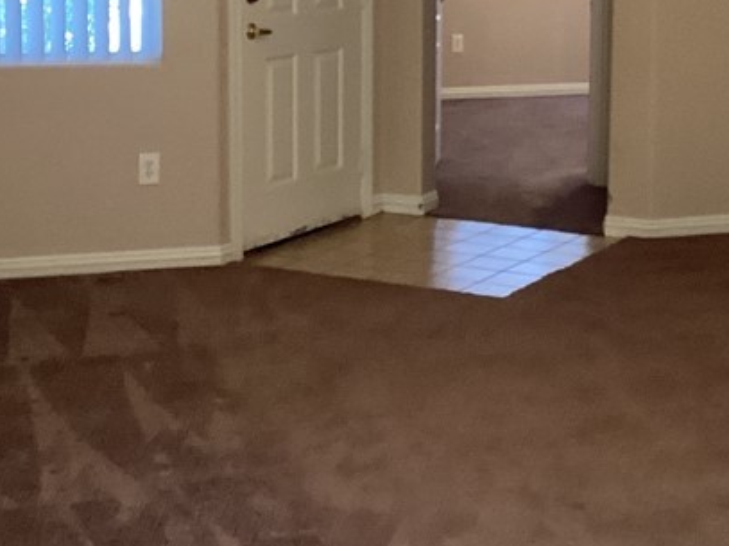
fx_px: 1642
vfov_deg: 18.5
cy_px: 43
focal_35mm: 78
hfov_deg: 24.8
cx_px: 536
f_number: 2.4
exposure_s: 1/60
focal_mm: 3.3
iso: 250
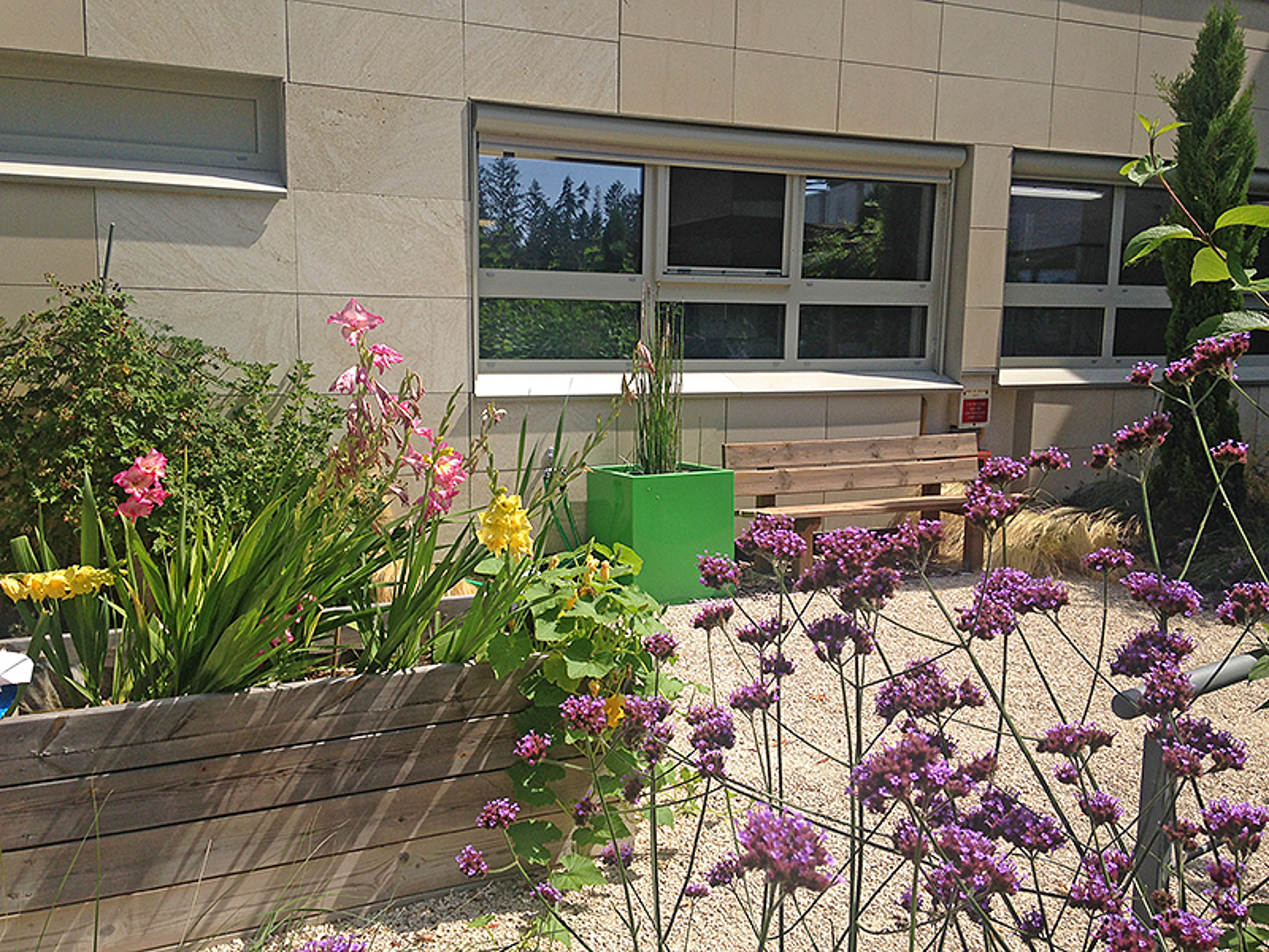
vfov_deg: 42.9
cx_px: 634
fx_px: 1210
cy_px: 476
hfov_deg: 55.4
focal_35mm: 33
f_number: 2.4
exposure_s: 1/1130
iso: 50
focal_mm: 4.12
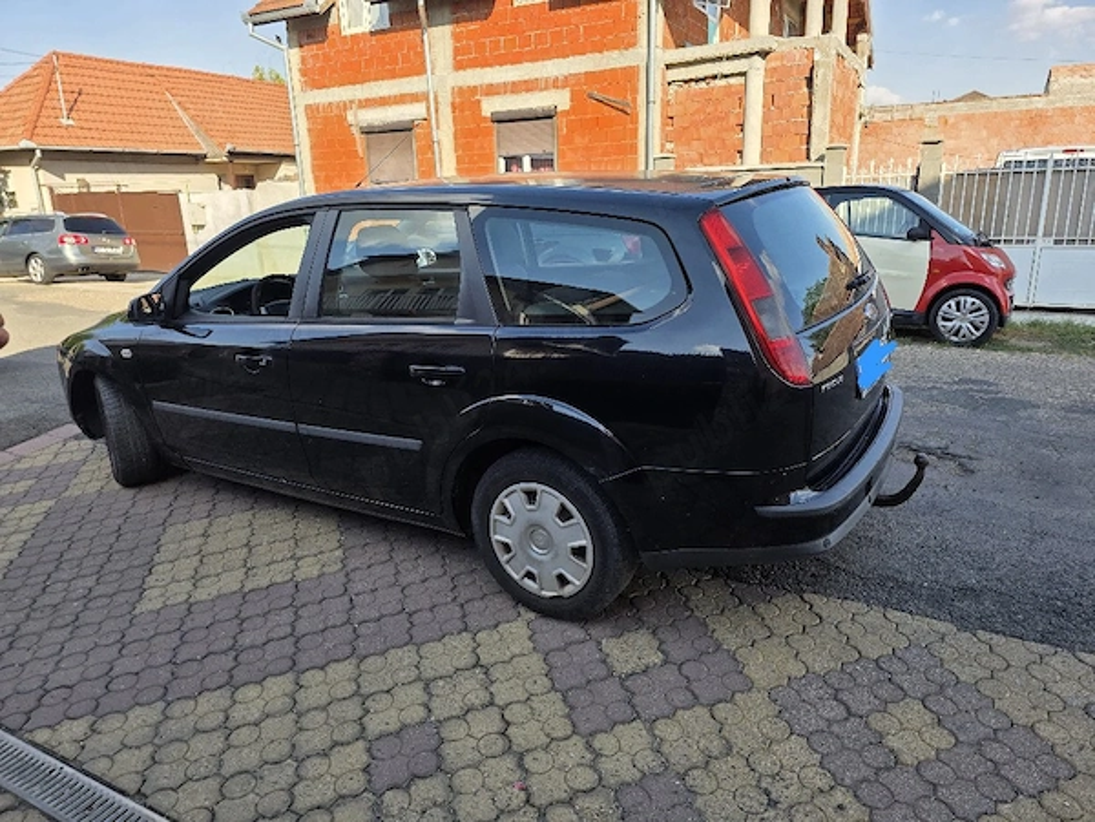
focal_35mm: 23
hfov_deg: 73.9
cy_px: 411
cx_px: 548
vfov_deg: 58.9
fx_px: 728
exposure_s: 1/2500
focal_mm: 6.3
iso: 80
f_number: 1.7
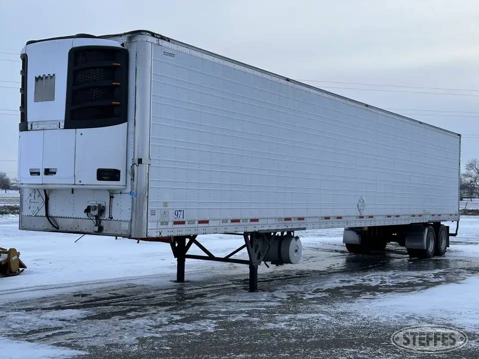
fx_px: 664
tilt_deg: +0.7
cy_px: 180
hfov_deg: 39.7
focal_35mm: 48
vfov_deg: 30.3
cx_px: 240
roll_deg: -0.7
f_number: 1.78
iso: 64
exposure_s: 1/1009
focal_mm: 6.86
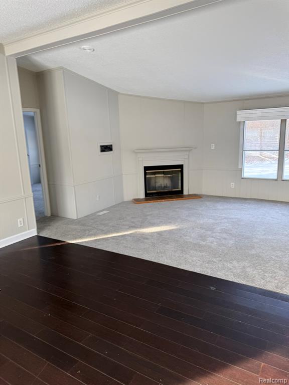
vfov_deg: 71.6
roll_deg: +3.8
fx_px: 267
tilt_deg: -9.6
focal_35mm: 24
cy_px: 192
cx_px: 144
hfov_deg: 56.8
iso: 80
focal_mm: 6.76
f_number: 1.78
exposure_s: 1/134
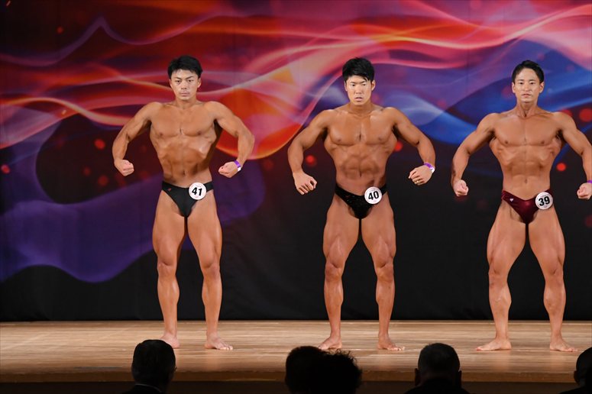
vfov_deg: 6.8
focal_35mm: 202
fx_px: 3320
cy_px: 197
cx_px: 296
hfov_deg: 10.2
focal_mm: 135
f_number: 5.6
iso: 3200
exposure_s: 1/400
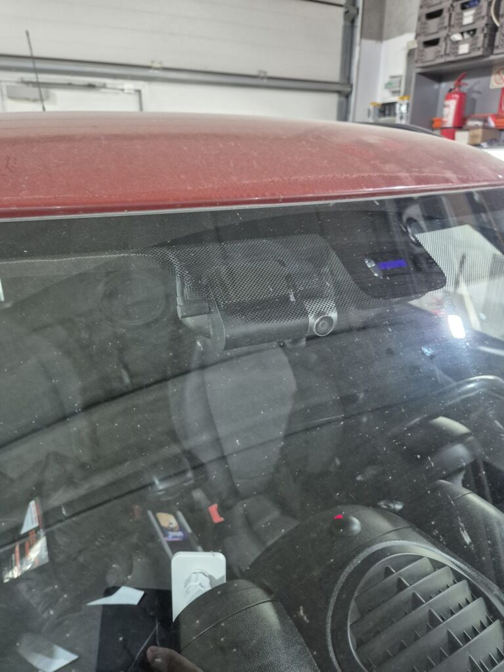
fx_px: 446
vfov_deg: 73.9
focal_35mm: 23
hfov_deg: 58.9
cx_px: 252
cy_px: 336
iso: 800
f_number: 1.8
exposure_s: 1/100
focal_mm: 5.4
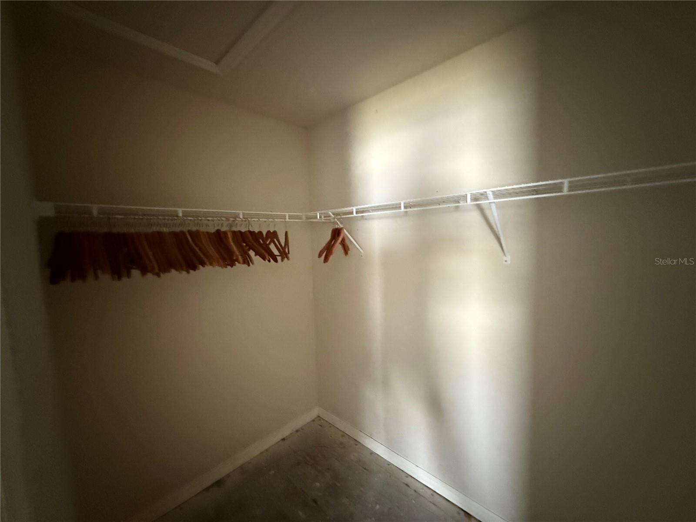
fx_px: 281
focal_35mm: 14
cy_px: 261
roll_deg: +0.8
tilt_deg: -3.0
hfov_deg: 102.1
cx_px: 348
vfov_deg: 85.7
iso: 1250
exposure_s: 1/42
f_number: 2.2
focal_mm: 2.22
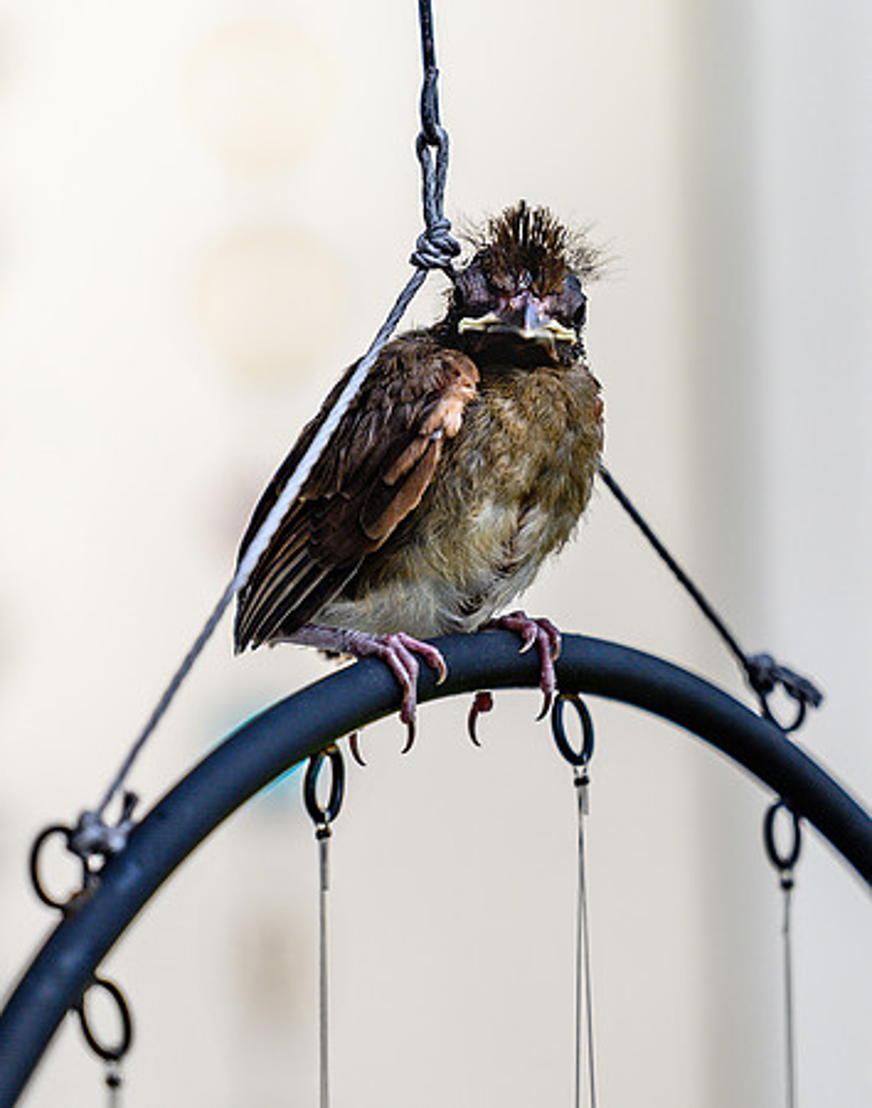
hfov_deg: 10.7
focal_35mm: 142
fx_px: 4641
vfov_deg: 13.6
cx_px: 499
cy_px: 407
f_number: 4
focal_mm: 70
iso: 100
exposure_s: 1/3200
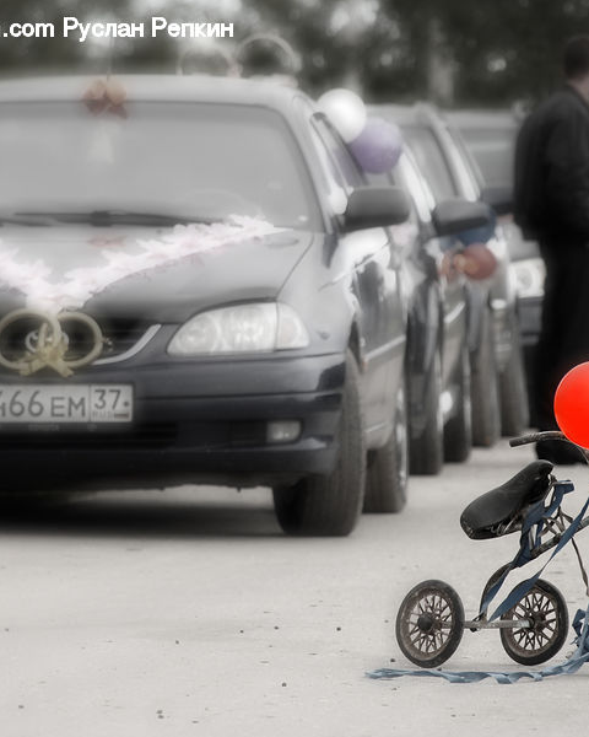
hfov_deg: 3.7
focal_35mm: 423
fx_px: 9217
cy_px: 368
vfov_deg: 4.6
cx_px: 296
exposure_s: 1/180
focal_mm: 200
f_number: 7.1
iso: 200
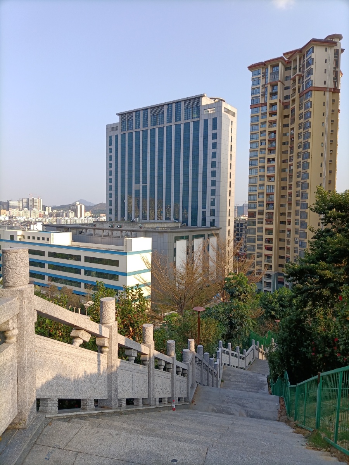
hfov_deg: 53.1
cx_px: 174
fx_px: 350
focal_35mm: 26
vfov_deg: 67.3
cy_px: 232
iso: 174
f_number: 1.8
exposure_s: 1/900
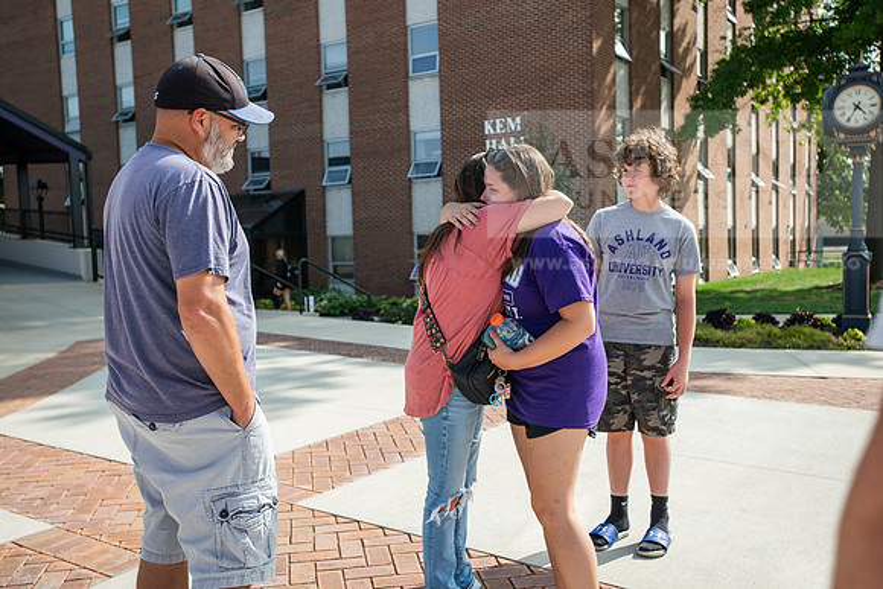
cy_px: 294
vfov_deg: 37.9
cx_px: 442
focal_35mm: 35
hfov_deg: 54.4
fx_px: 859
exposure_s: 1/500
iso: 100
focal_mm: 35
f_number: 5
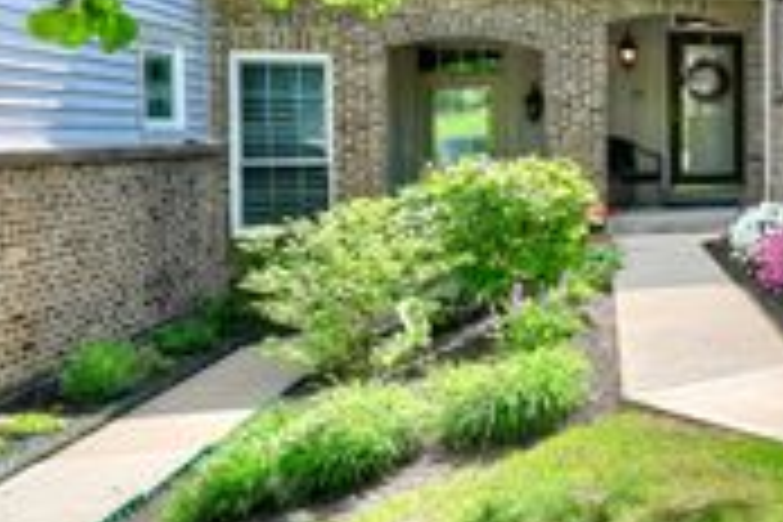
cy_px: 155
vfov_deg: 28.1
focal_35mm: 47
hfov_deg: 31.1
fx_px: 1032
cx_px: 1044
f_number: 11
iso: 100
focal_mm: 16.5
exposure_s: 1/30
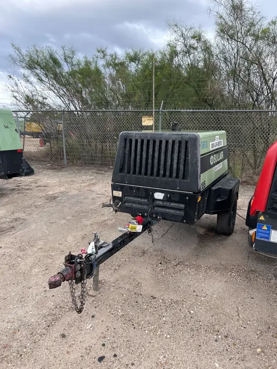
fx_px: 277
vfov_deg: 67.3
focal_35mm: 26
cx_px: 138
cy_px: 184
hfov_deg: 53.1
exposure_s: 1/471
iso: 50
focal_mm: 5.7
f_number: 1.5
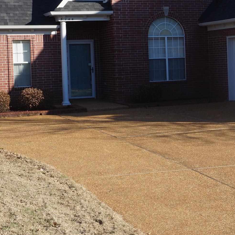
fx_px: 631
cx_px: 205
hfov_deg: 20.7
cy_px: 69
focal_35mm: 82
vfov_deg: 21.0
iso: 100
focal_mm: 23
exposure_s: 1/80
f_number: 11
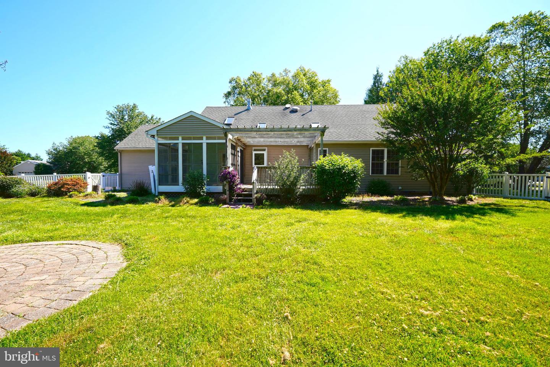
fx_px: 229
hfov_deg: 100.4
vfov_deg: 77.3
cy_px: 184
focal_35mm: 15
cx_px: 275
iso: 100
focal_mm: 10
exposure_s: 1/160
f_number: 6.3
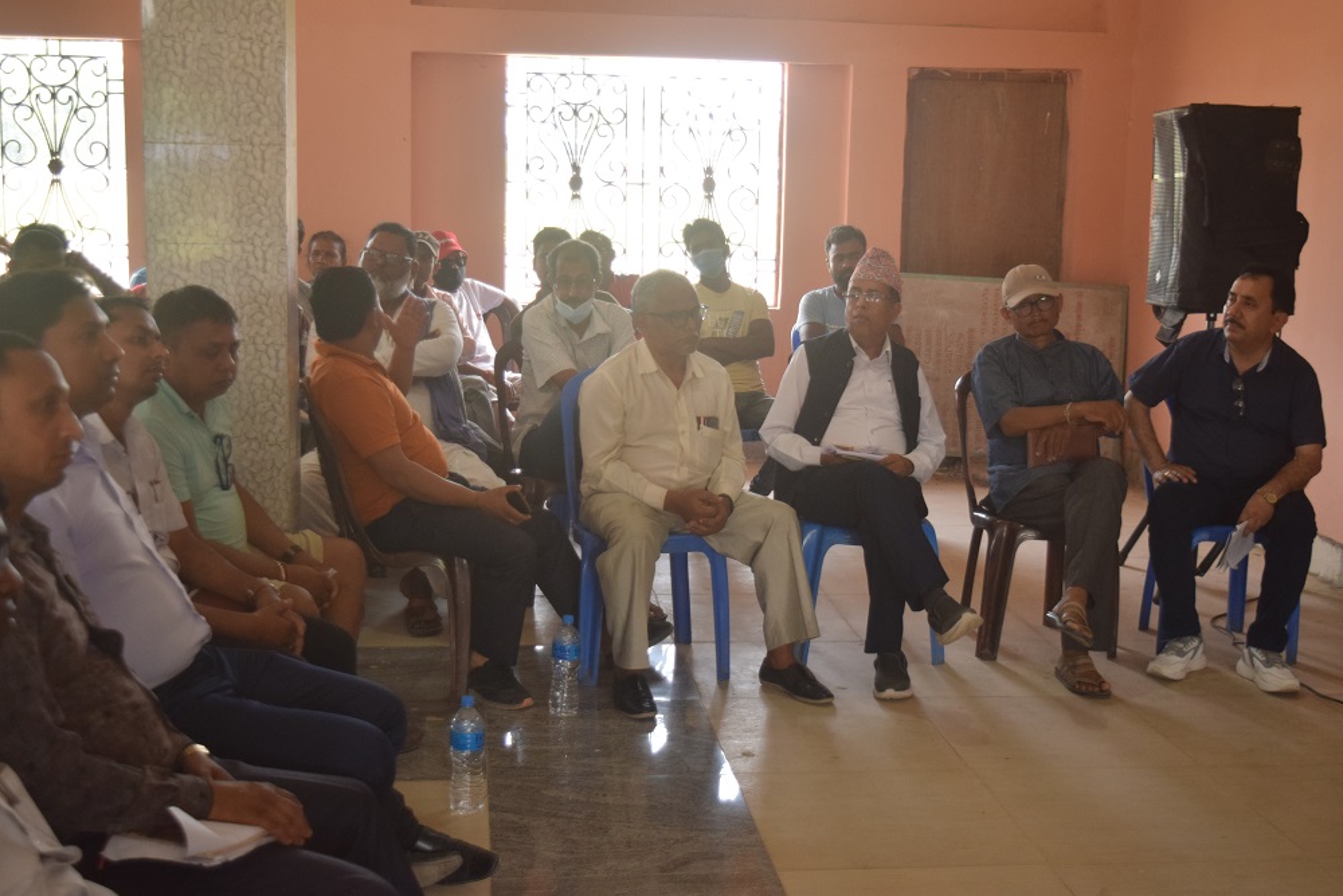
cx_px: 672
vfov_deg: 29.0
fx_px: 1735
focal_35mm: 46
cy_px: 448
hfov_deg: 42.3
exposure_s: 1/160
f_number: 4.2
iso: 800
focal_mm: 31
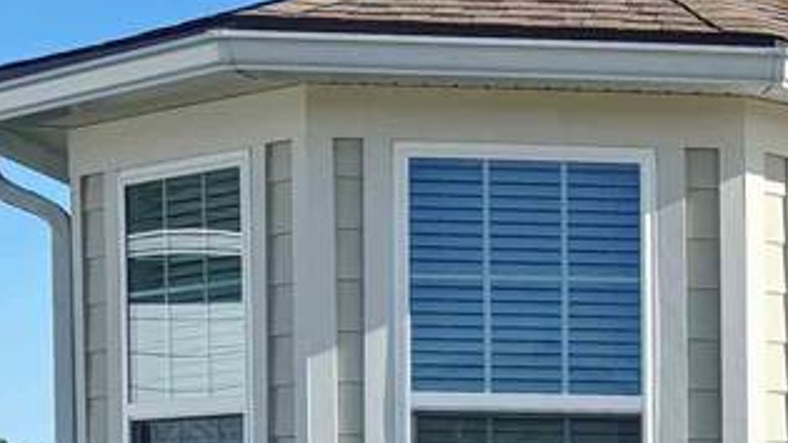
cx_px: 1257
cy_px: 658
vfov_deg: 10.2
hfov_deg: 16.6
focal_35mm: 115
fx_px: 2402
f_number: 1.6
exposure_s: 1/3311
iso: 50
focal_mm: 6
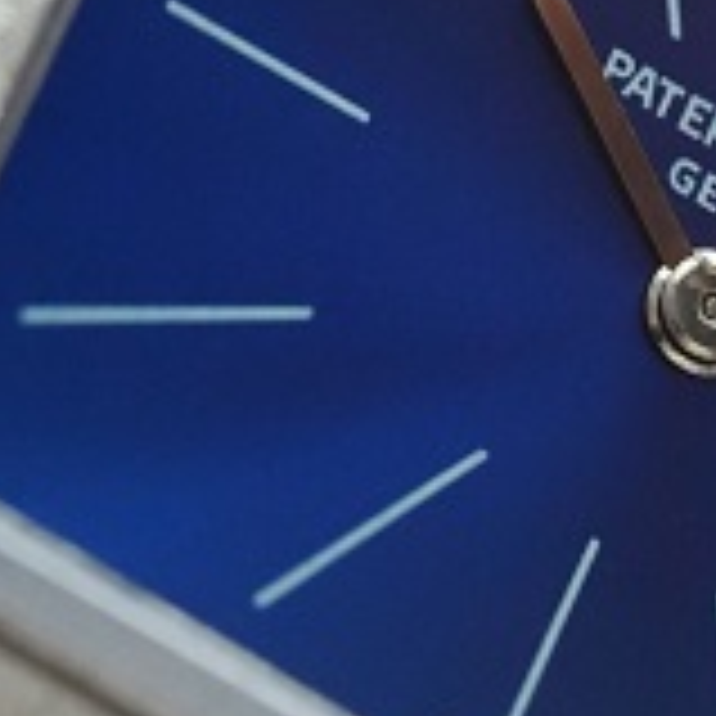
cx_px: 684
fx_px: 9220
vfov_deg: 4.4
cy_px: 399
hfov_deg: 4.4
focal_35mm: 394
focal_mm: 105
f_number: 5.6
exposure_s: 1/250
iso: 8000
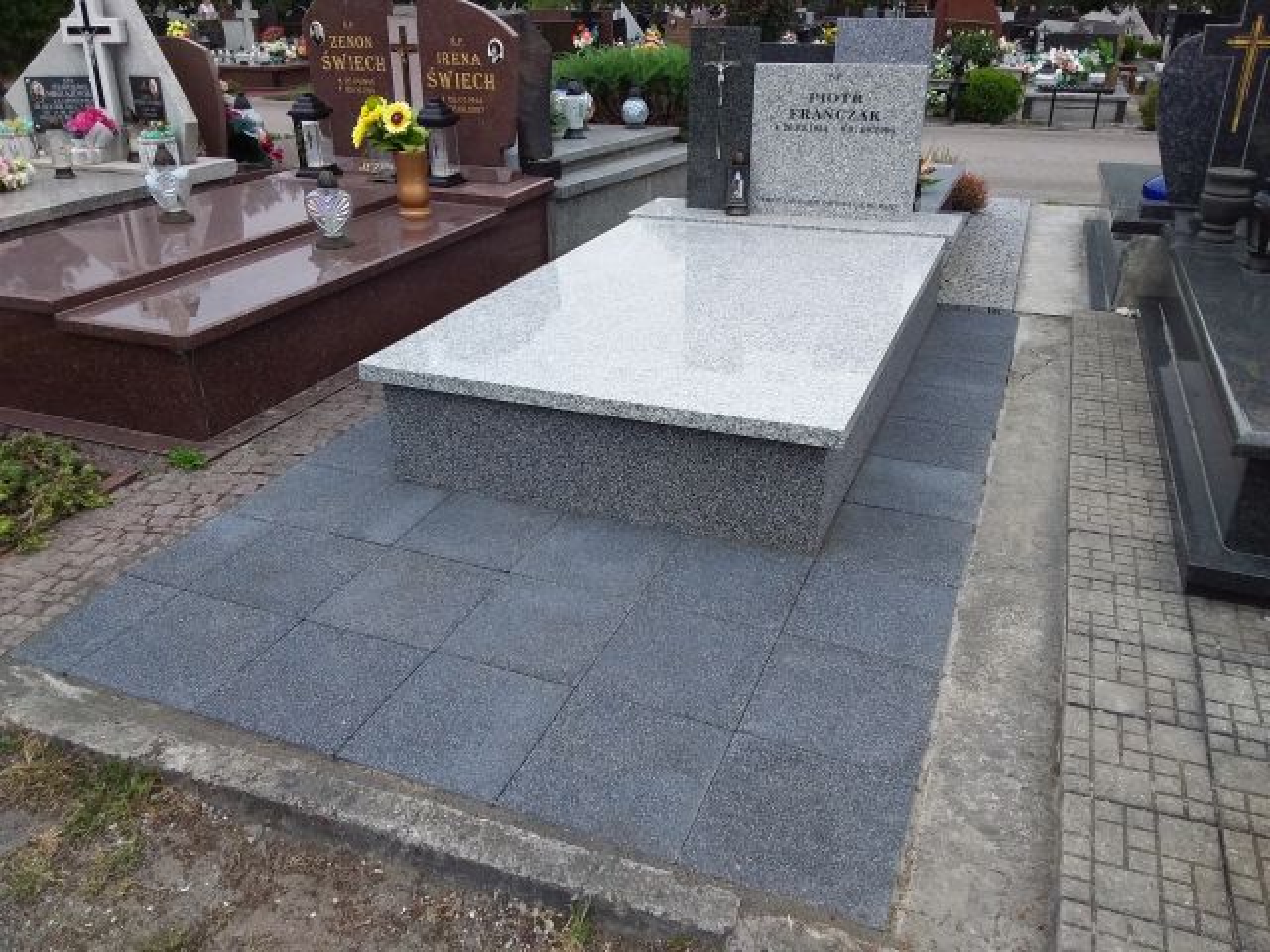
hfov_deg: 63.4
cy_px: 476
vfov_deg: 49.7
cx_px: 635
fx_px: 1027
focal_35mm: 28
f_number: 1.9
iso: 40
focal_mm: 2.91
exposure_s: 1/552
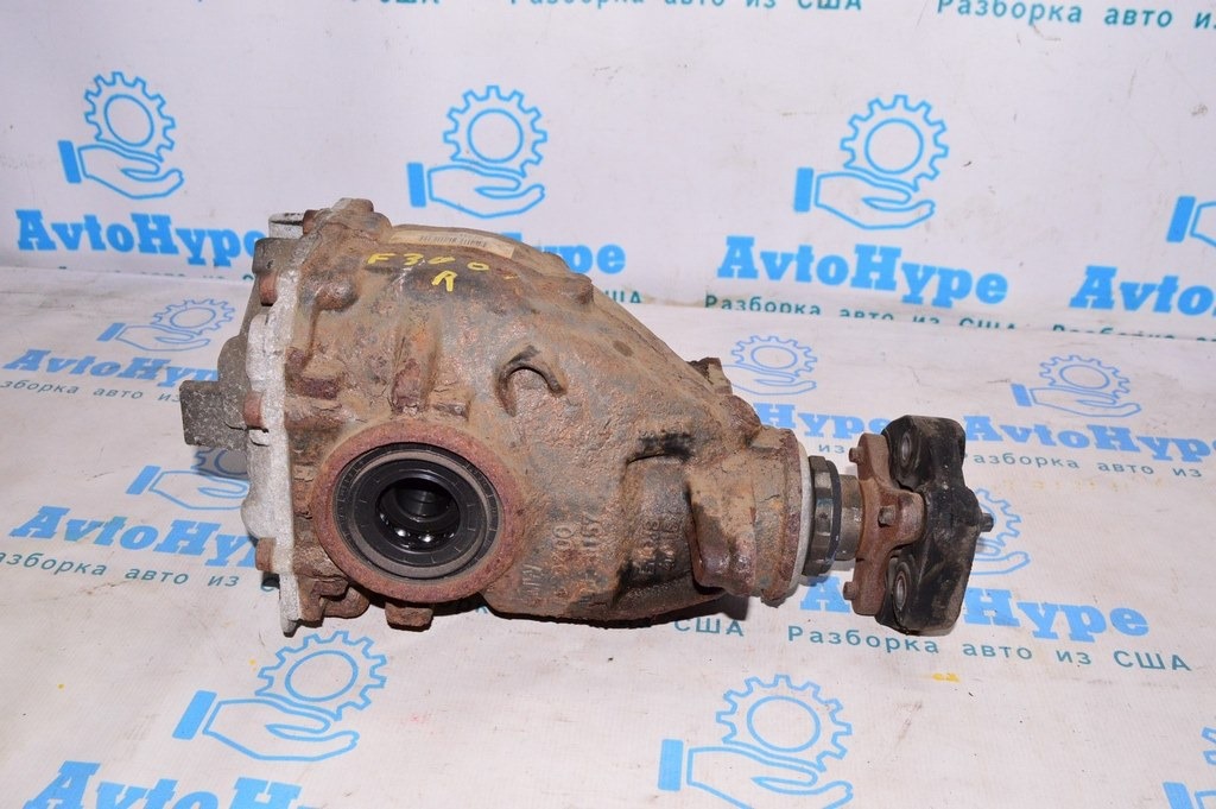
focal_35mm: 33
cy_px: 404
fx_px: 1114
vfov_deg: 39.9
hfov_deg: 57.3
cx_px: 608
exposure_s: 1/200
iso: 1600
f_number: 8
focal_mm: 22
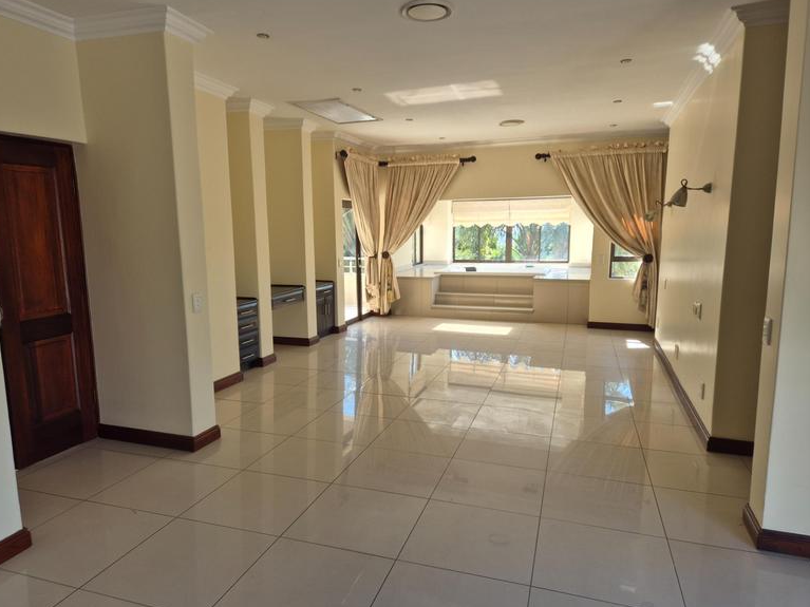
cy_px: 302
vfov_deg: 56.8
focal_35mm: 24
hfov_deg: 71.6
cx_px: 392
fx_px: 562
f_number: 1.8
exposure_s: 1/180
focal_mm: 5.4
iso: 32
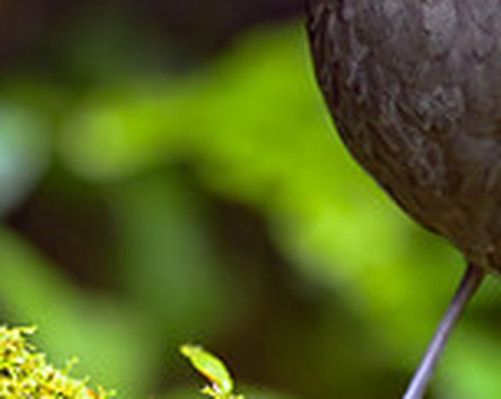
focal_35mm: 2203
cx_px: 267
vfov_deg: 0.7
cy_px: 101
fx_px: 32624
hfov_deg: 0.9
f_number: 2.8
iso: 800
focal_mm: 400
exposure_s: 1/125
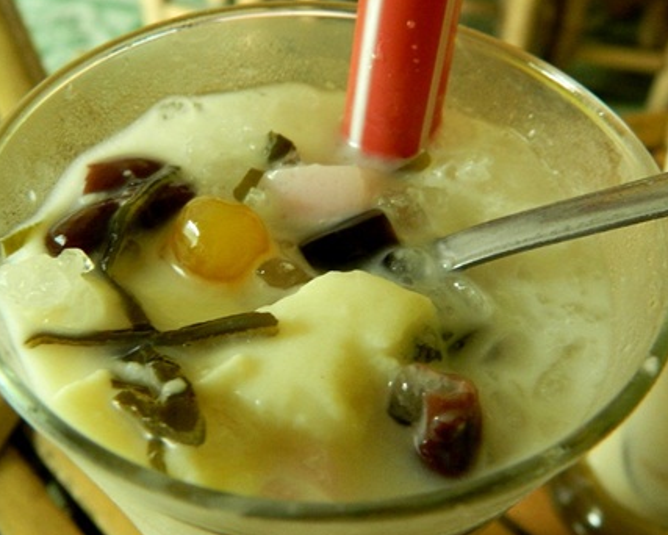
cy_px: 262
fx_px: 791
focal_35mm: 40
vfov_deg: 37.4
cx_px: 336
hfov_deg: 45.8
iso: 400
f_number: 3.3
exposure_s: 1/25
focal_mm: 6.2
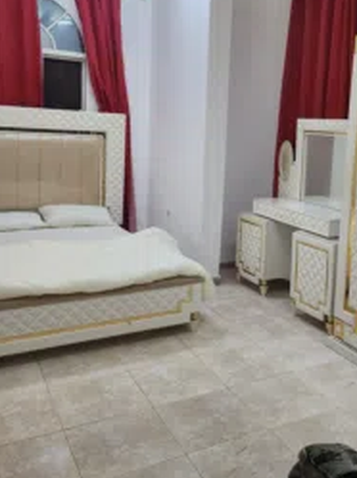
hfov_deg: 37.6
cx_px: 271
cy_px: 202
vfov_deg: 50.0
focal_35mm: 37
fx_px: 510
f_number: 1.8
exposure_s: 1/100
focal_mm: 6.4
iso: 320
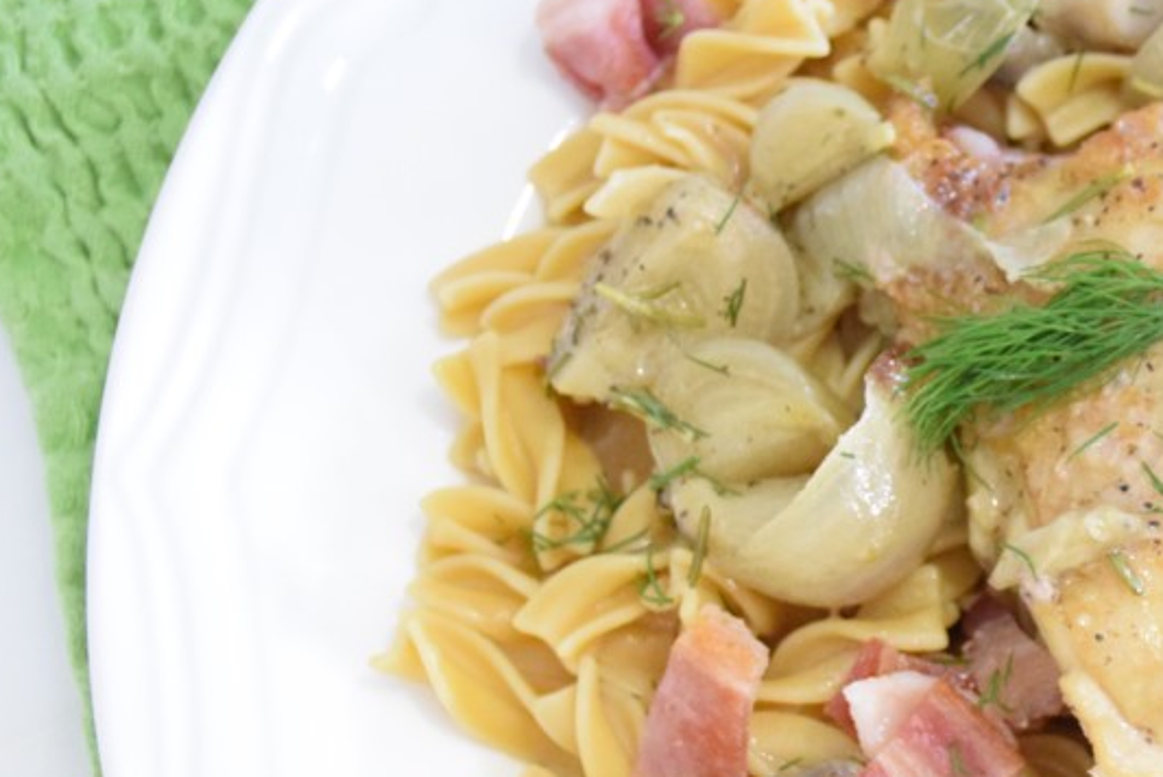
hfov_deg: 18.2
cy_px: 456
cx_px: 1276
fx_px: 3491
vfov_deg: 12.7
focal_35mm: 108
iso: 5000
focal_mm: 32
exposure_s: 1/160
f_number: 4
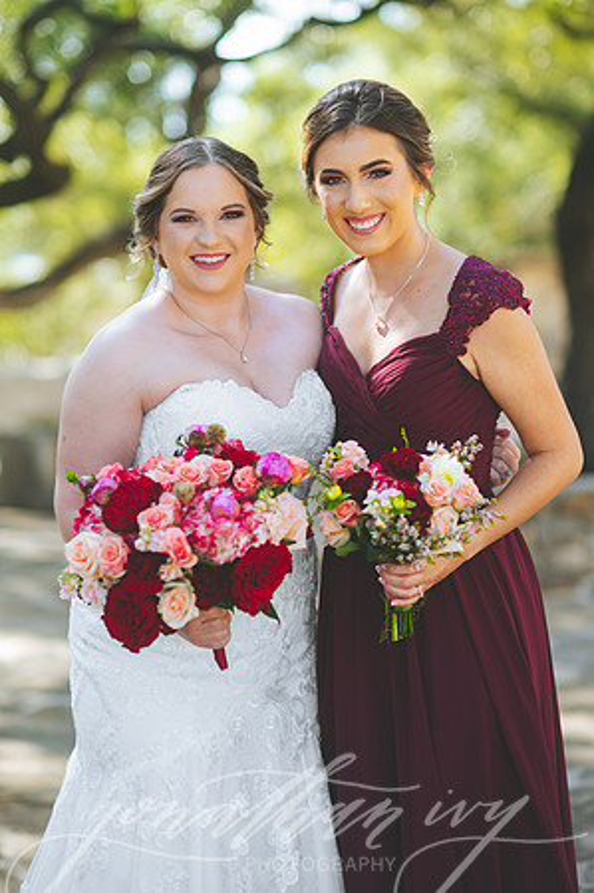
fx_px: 2108
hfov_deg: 16.0
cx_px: 297
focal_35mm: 85
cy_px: 446
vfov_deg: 23.9
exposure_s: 1/500
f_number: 2
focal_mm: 85
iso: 160
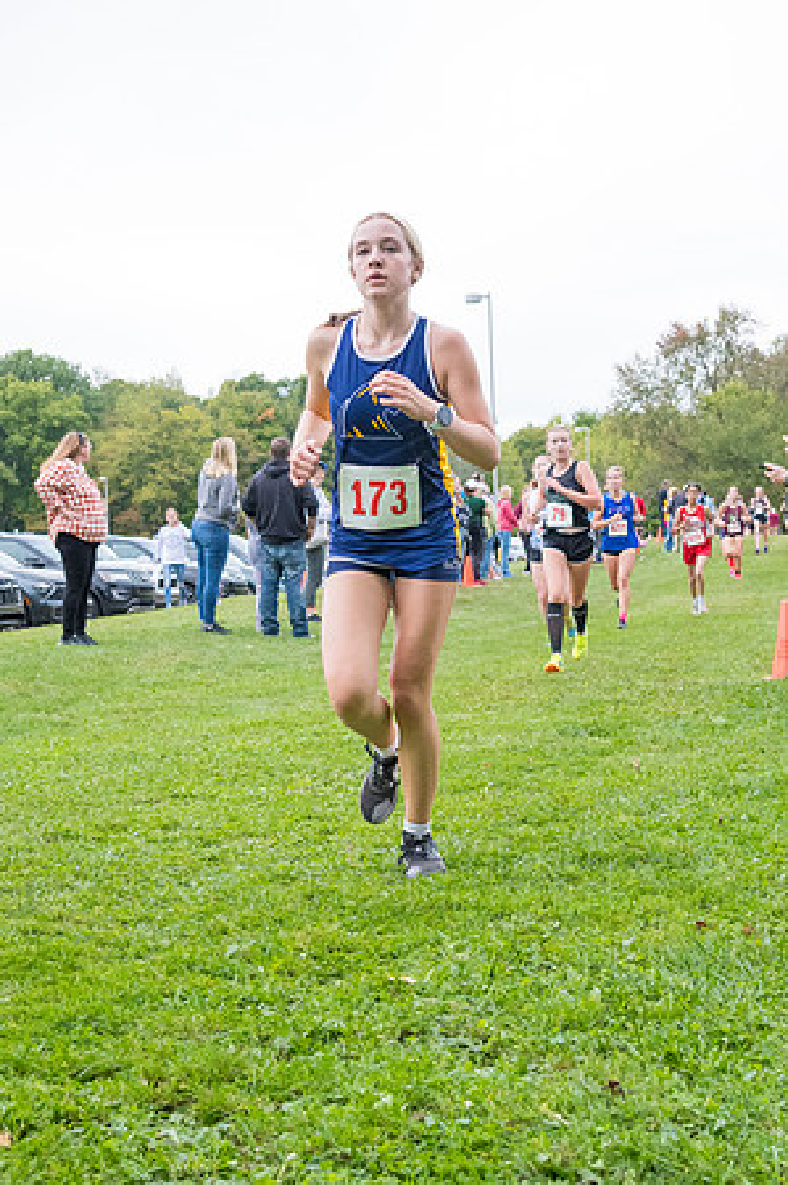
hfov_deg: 25.9
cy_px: 592
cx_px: 394
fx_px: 1711
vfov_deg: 38.2
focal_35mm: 52
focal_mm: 35
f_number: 5.6
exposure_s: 1/1250
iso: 2000
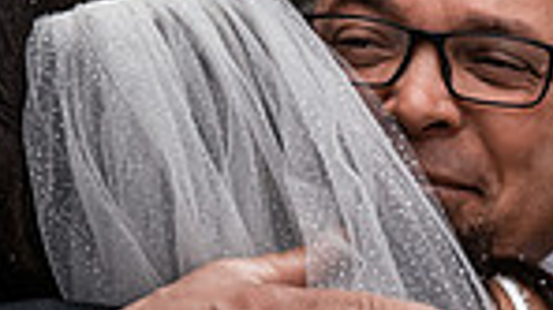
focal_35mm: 164
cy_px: 28
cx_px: 317
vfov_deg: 7.4
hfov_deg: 13.1
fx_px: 2403
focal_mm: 35
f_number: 2
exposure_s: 1/400
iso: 200
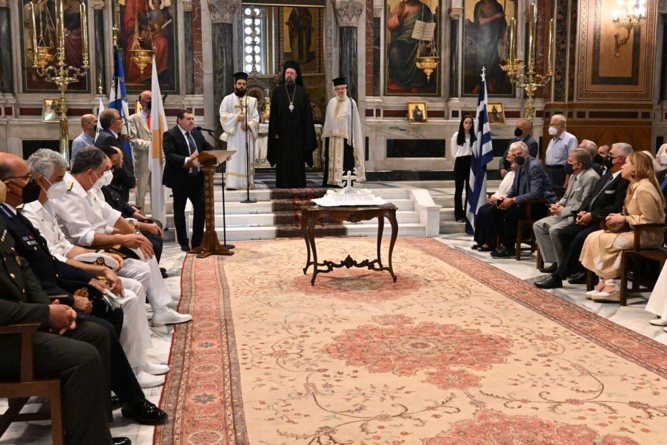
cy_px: 222
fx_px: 667
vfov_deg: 36.9
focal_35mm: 36
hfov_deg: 53.1
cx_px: 334
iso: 8000
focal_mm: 24
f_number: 5.6
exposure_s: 1/400
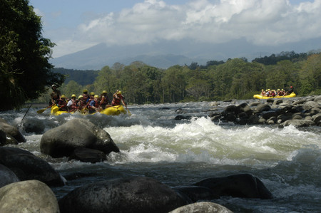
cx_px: 160
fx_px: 1002
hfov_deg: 18.2
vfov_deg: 12.2
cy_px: 106
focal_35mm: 112
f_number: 14
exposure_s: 1/200
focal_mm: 75
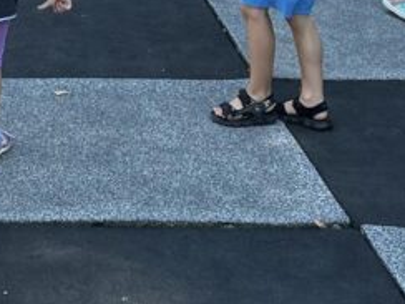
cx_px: -25
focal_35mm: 109
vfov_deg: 11.9
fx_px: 1275
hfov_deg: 17.5
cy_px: -331
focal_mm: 5.1
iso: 40
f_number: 1.6
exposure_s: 1/224
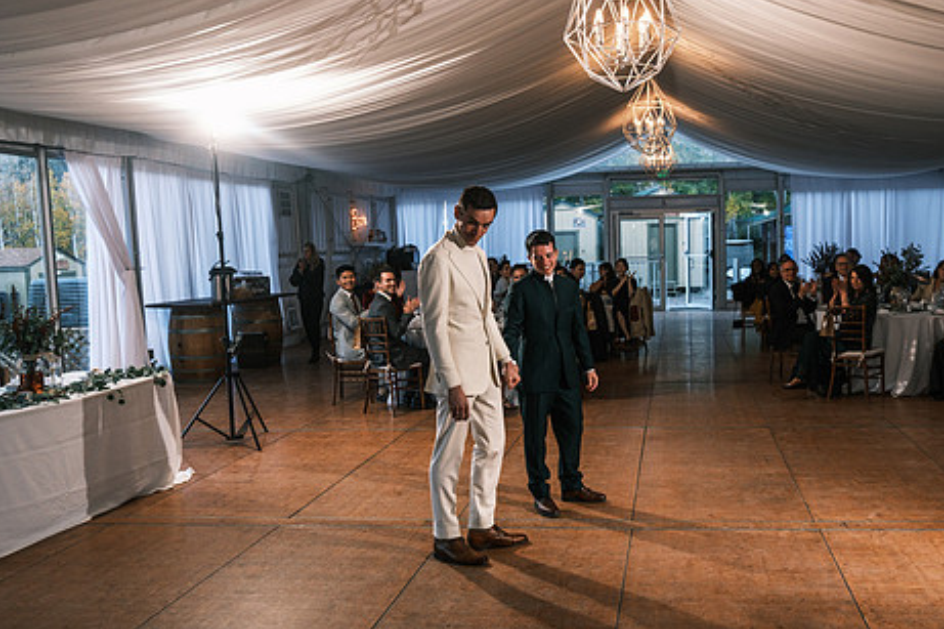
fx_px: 891
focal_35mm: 34
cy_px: 306
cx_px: 577
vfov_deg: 38.9
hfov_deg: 55.3
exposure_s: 1/250
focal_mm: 18
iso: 400
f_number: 3.2
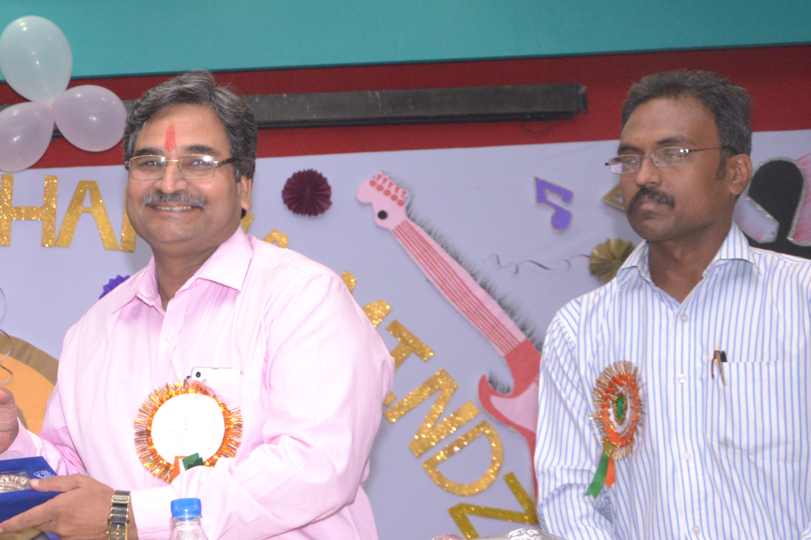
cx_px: 88
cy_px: 304
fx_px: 1847
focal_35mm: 82
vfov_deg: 16.6
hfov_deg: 24.1
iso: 1600
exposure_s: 1/160
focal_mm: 30
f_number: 5.6
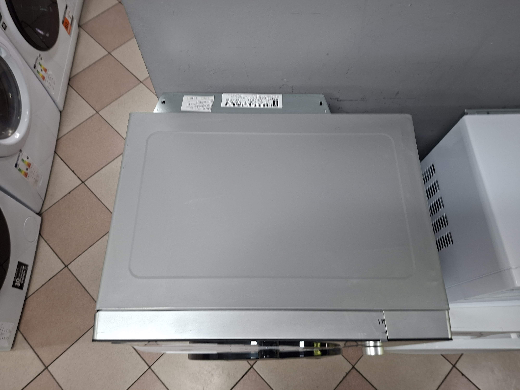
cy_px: 195
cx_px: 260
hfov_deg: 73.9
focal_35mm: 23
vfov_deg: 58.9
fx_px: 346
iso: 250
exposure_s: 1/50
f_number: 1.8
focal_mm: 5.54
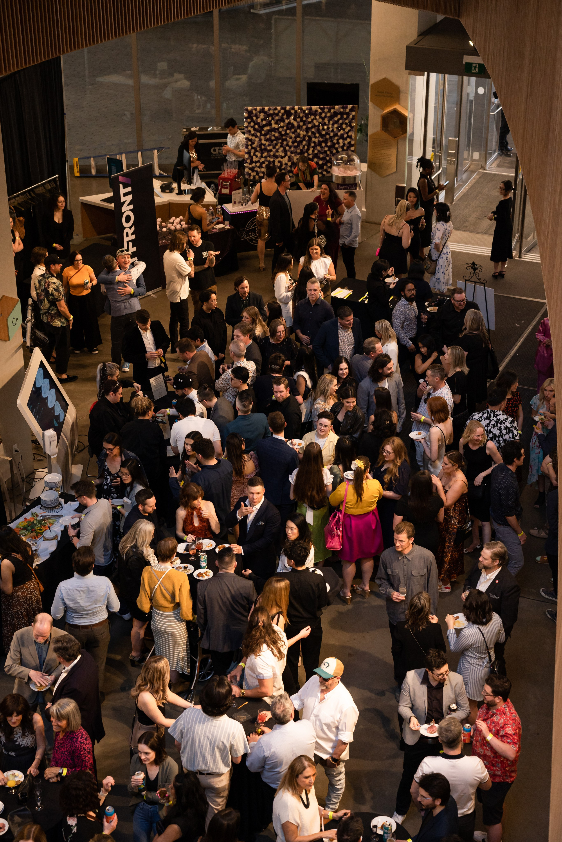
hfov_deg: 23.4
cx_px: 281
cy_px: 421
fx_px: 1358
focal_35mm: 58
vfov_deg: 34.5
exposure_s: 1/400
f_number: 4
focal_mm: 58
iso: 1600
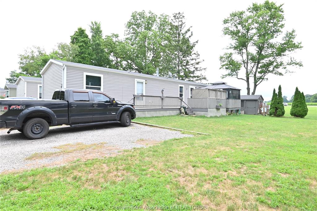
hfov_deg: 84.0
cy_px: 106
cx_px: 158
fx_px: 176
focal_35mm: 20
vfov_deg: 61.9
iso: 800
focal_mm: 20
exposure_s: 1/60
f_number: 22
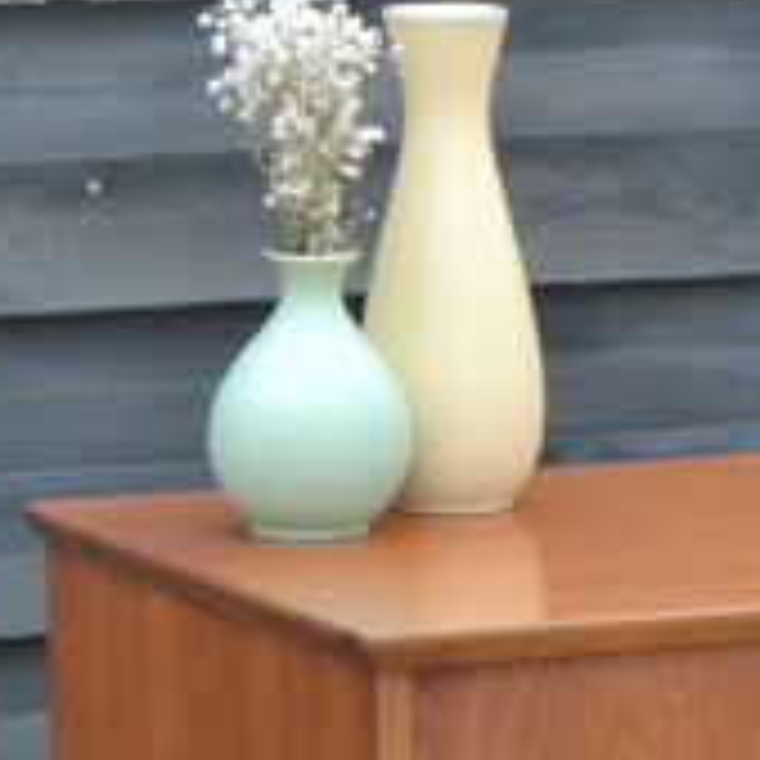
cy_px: 818
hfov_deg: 5.5
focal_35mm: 312
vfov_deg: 5.6
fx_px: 7750
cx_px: 1313
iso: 280
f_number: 5.6
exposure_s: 1/125
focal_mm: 46
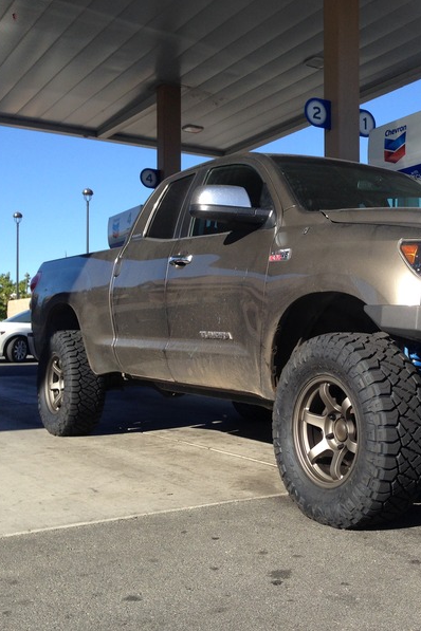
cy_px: 315
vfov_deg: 42.7
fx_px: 807
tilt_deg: +0.3
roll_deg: +0.7
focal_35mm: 46
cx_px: 341
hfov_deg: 28.6
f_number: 2.4
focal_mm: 4.12
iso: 50
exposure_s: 1/834
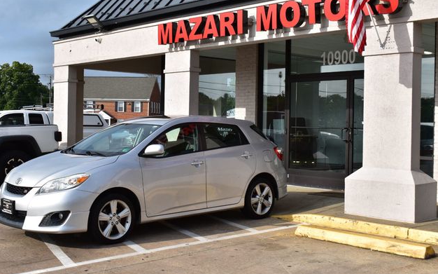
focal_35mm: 50
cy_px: 131
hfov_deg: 40.3
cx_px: 222
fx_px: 597
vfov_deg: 25.8
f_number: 11
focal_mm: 32
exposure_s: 1/500
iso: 320
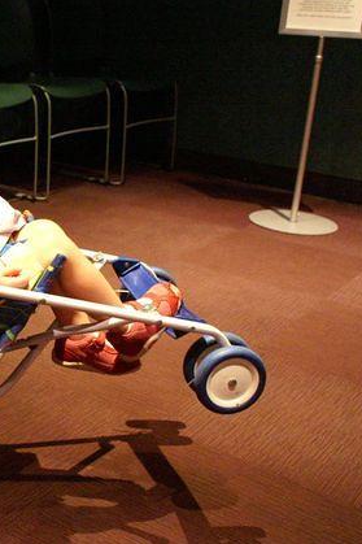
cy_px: 274
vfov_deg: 36.3
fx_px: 830
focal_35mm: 55
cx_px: -51
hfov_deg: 22.9
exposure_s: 1/10
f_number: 4.5
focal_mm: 24
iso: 3200
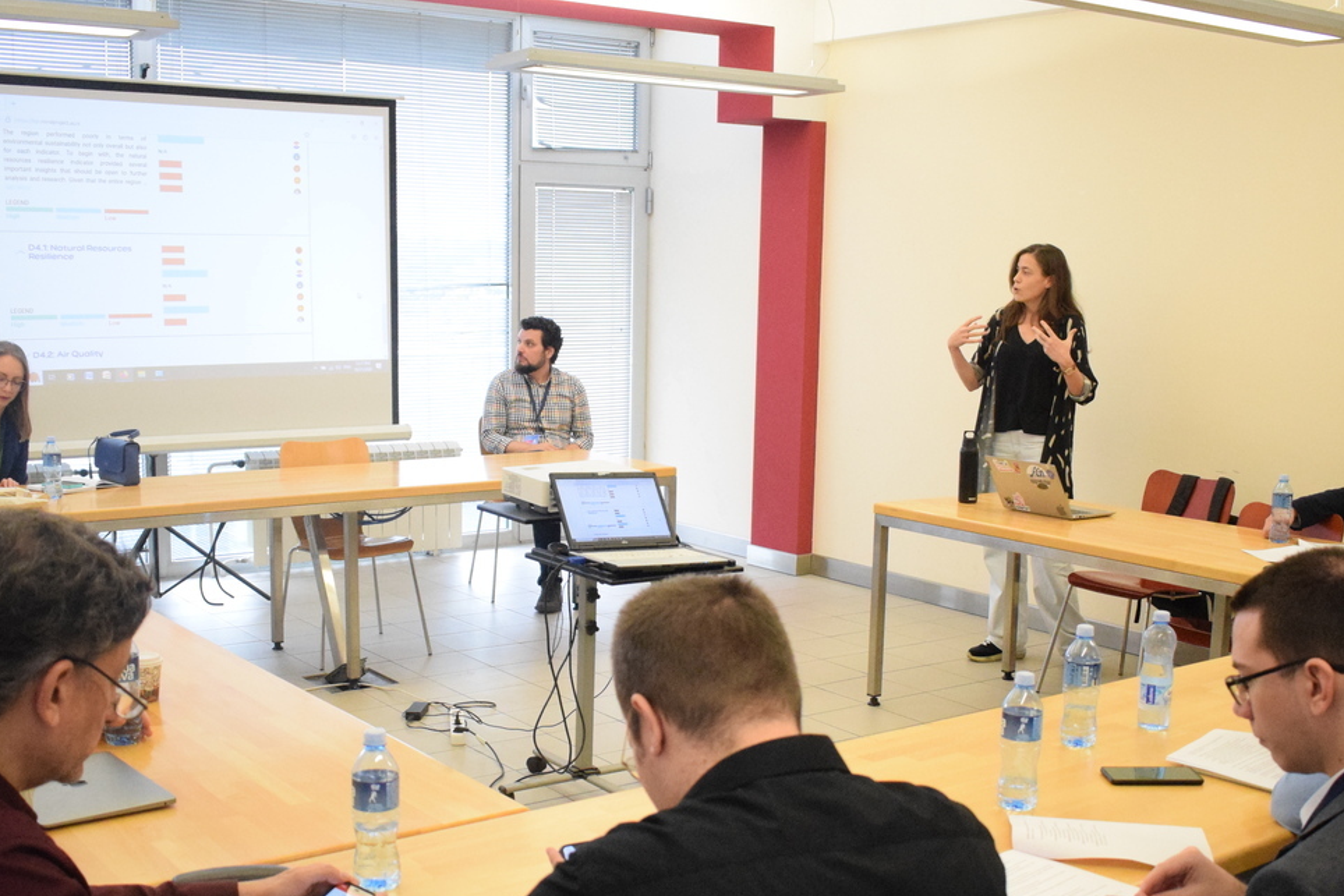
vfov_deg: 31.8
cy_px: 552
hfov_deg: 46.4
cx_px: 666
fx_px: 1568
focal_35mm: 42
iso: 4000
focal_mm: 18
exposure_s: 1/400
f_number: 3.5
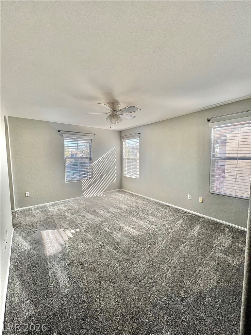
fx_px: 126
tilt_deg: -3.5
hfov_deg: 89.9
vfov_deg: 106.2
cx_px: 126
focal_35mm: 13
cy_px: 168
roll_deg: +0.7
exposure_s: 1/228
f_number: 1.8
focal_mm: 1.57
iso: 32
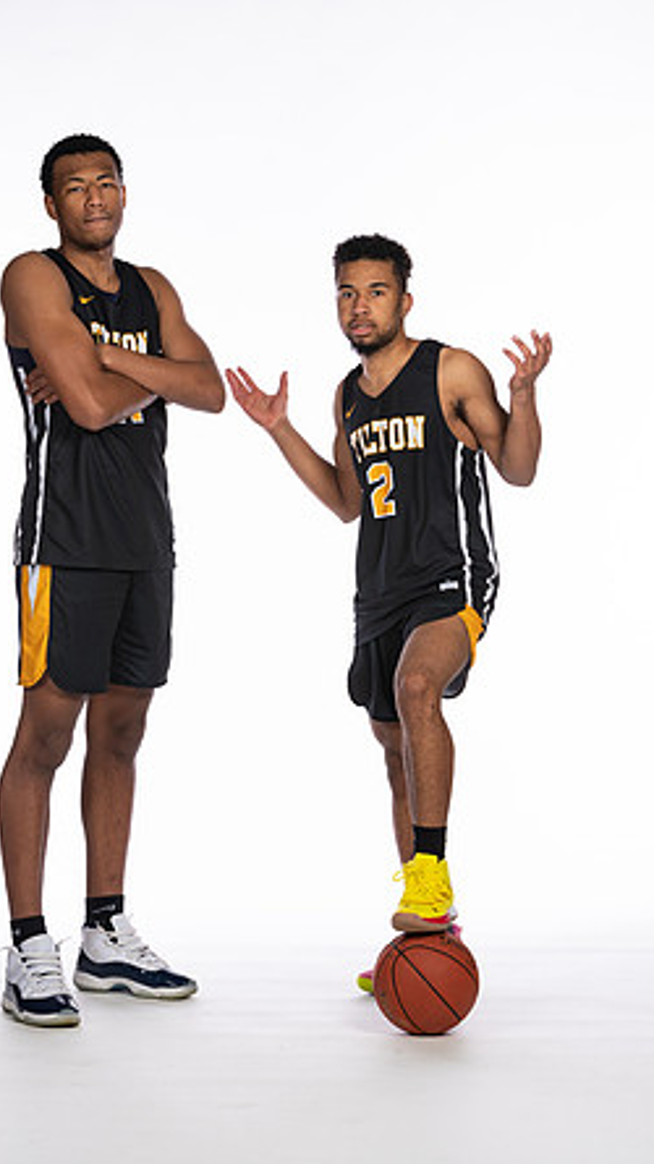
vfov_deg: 17.3
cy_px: 586
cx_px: 296
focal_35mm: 124
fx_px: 3826
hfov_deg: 9.8
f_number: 5.6
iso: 100
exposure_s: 1/100
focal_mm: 78
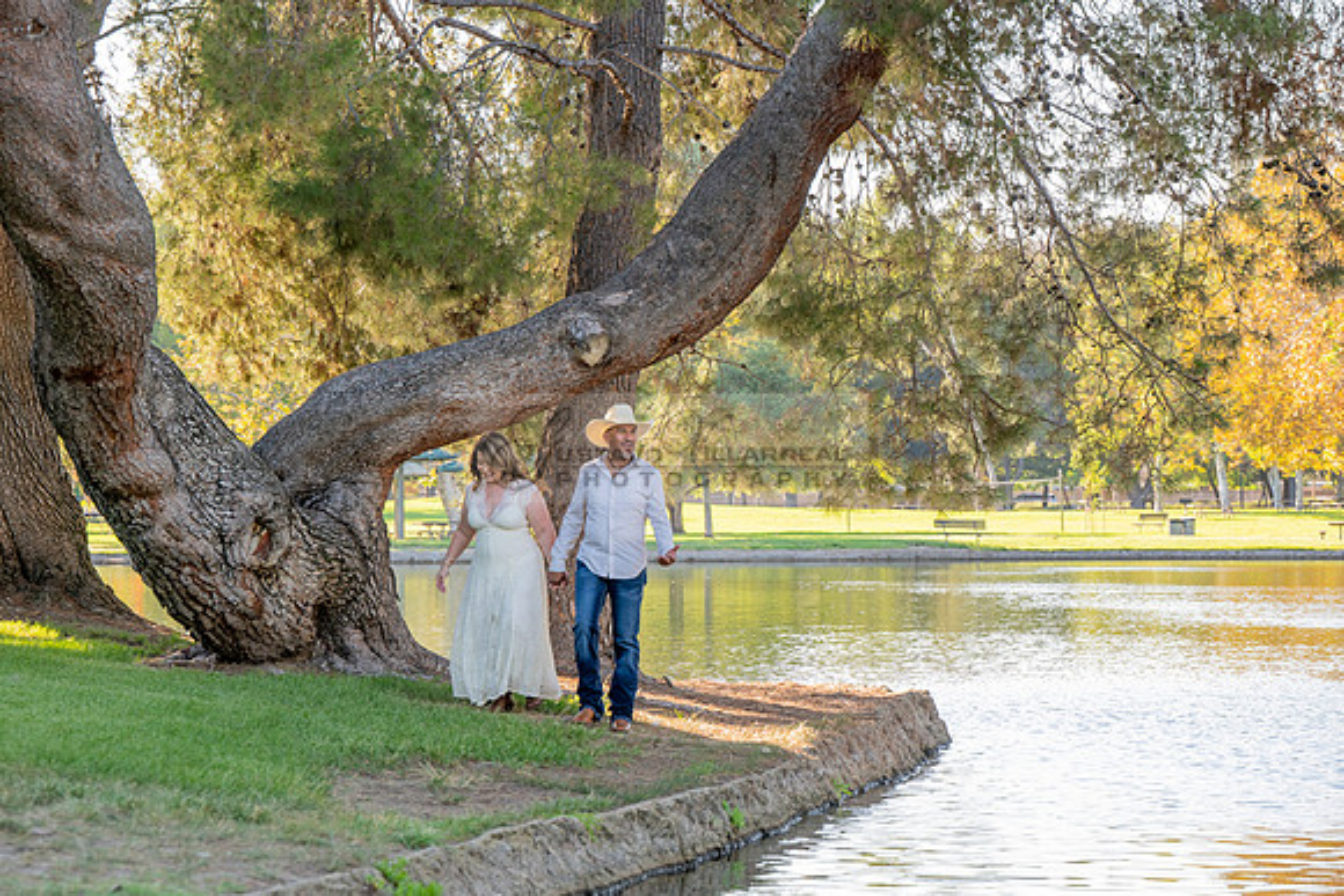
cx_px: 672
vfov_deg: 11.0
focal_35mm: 125
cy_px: 448
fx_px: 4668
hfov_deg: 16.4
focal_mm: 125
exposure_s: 1/200
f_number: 5.6
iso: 200
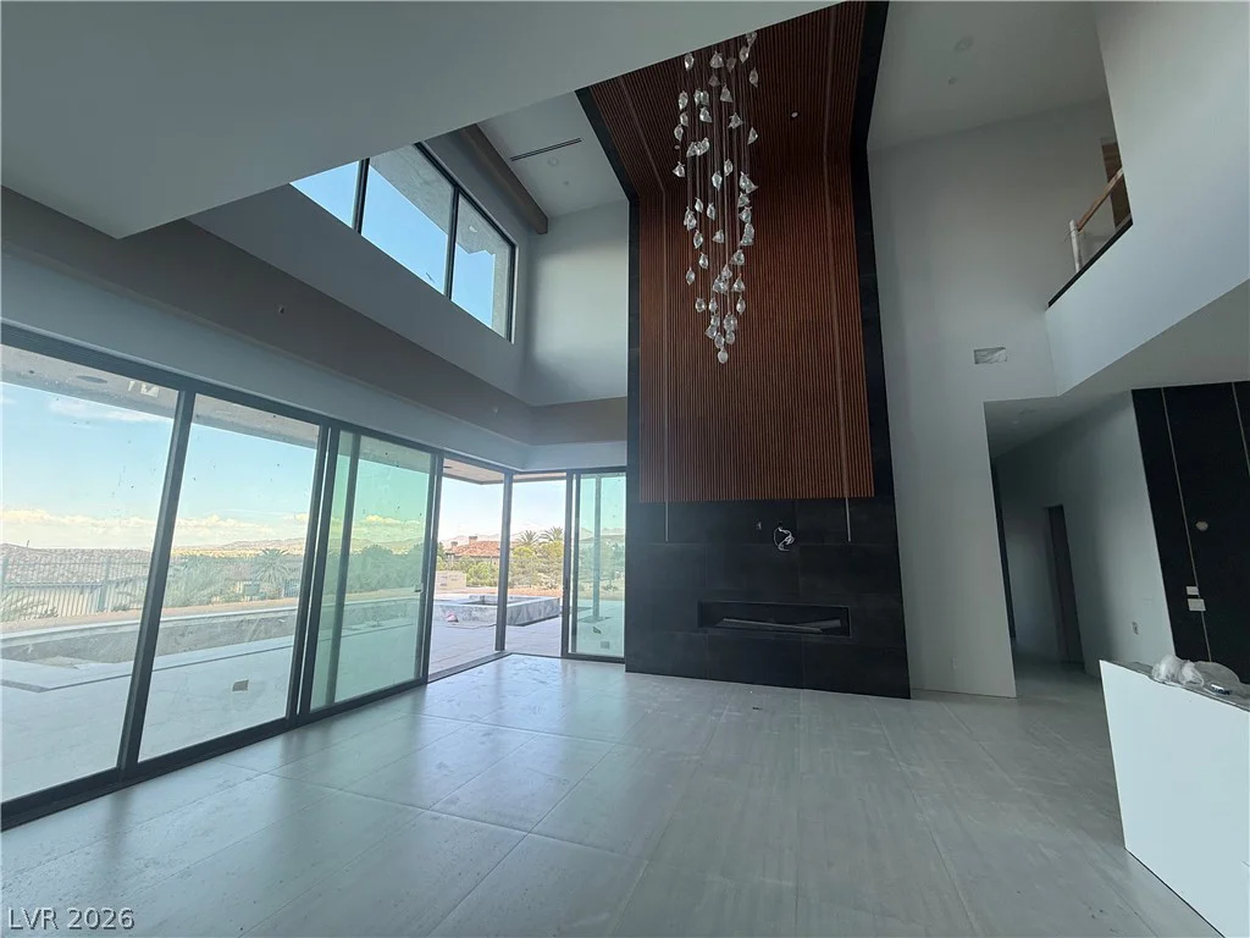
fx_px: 506
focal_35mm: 14
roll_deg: -0.3
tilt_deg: +9.3
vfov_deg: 85.7
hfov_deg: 102.1
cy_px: 469
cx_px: 625
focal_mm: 2.22
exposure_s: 1/177
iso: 64
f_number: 2.2
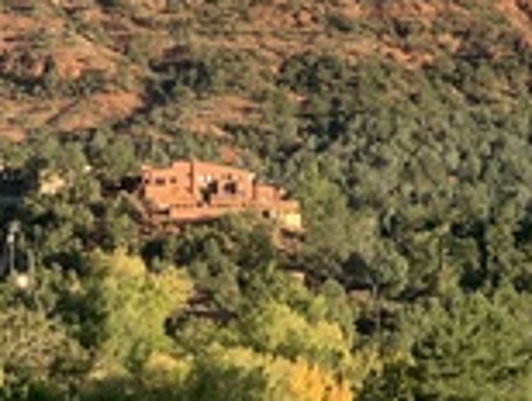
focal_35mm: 189
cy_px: -259
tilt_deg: +9.8
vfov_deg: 7.7
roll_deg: -0.1
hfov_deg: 10.4
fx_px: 2909
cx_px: 328
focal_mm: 6
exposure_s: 1/510
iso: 16
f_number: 2.4
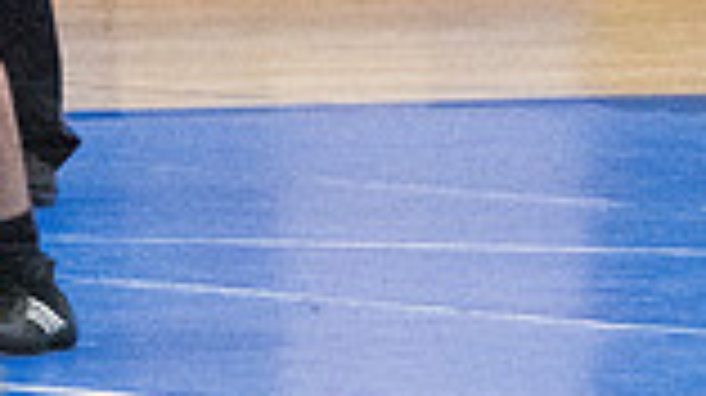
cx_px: -526
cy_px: -108
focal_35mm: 697
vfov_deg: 1.7
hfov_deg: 3.1
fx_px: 13037
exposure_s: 1/1600
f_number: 4.5
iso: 10000
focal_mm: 120
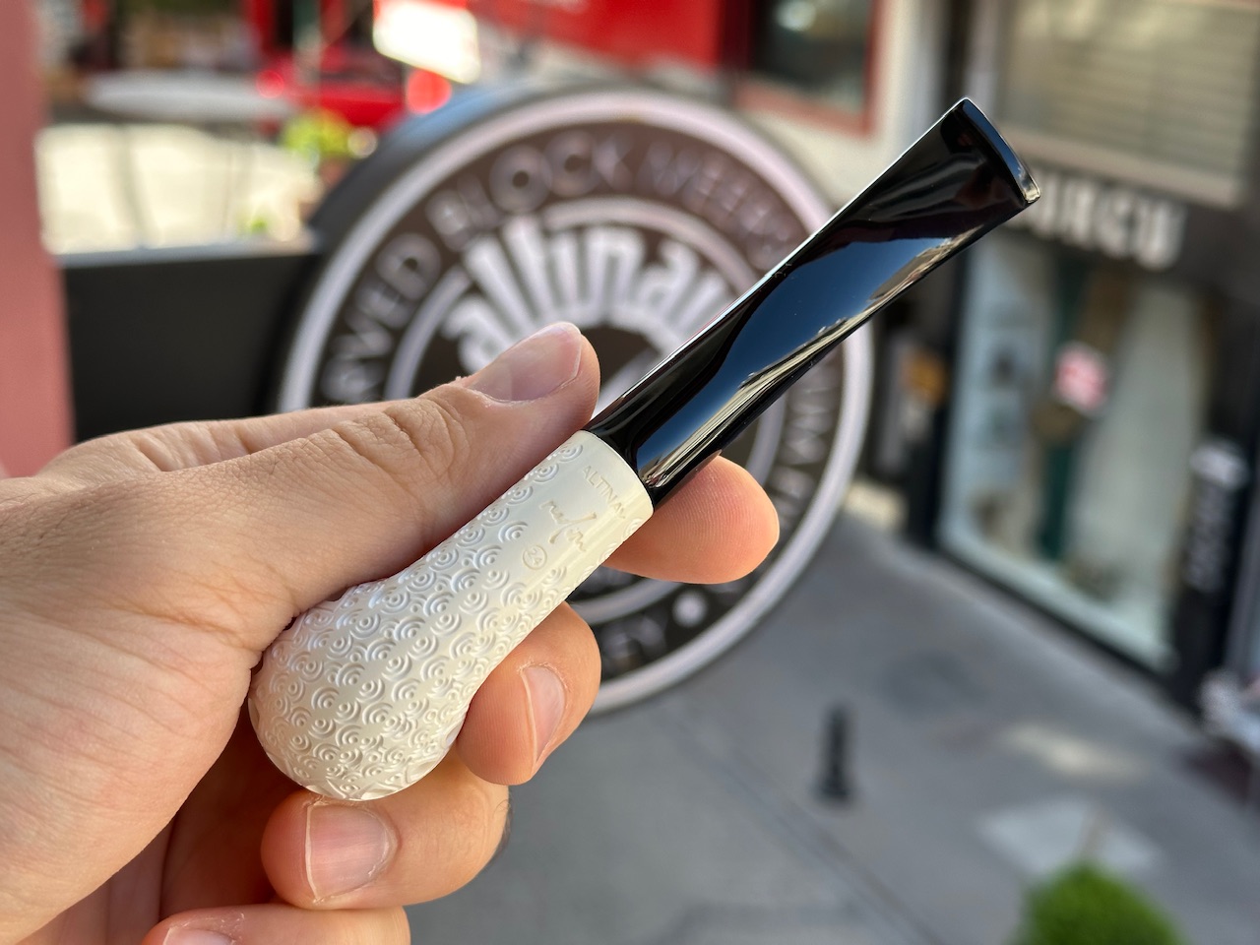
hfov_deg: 39.7
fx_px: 1747
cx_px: 630
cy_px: 472
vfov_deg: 30.3
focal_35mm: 48
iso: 64
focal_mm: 6.86
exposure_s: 1/409
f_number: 1.78
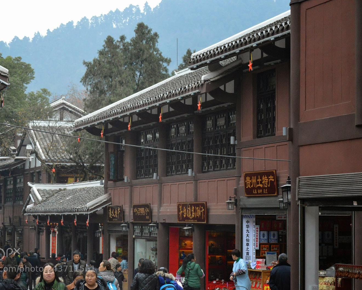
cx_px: 171
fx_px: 1002
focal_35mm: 94
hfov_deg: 20.5
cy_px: 144
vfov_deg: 16.4
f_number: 5.6
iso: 3200
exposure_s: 1/2000
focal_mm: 55
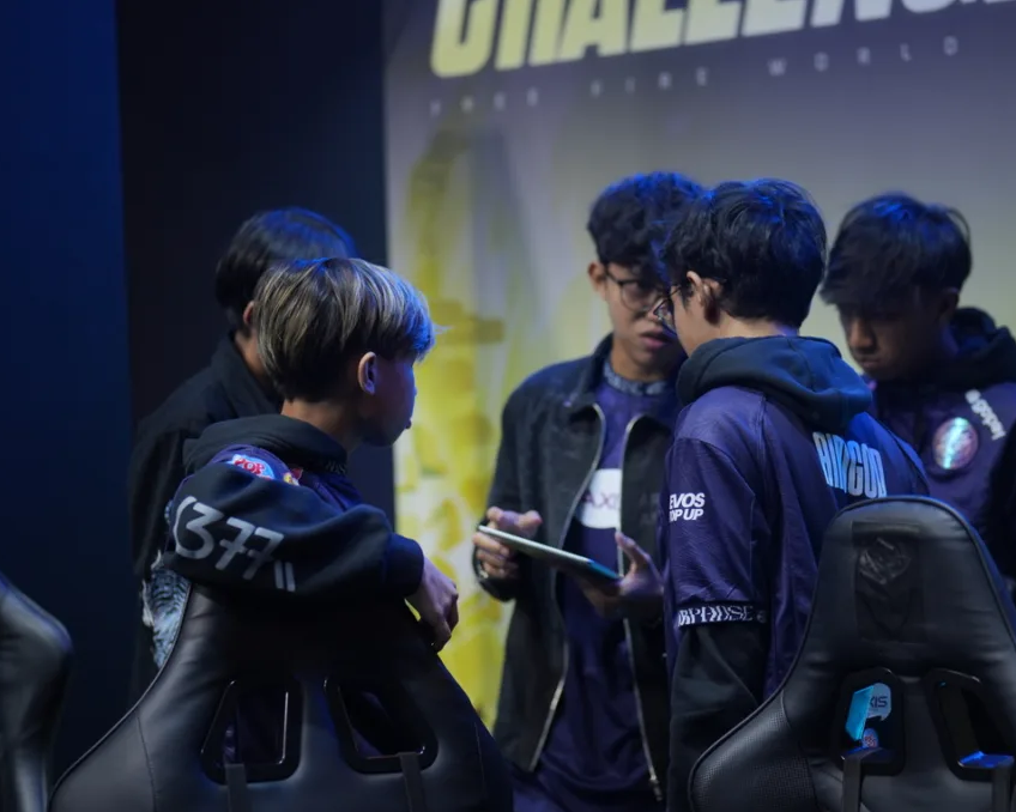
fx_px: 2555
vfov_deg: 18.1
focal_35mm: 85
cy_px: 408
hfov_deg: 22.5
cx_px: 586
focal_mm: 50
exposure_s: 1/250
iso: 250
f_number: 1.4
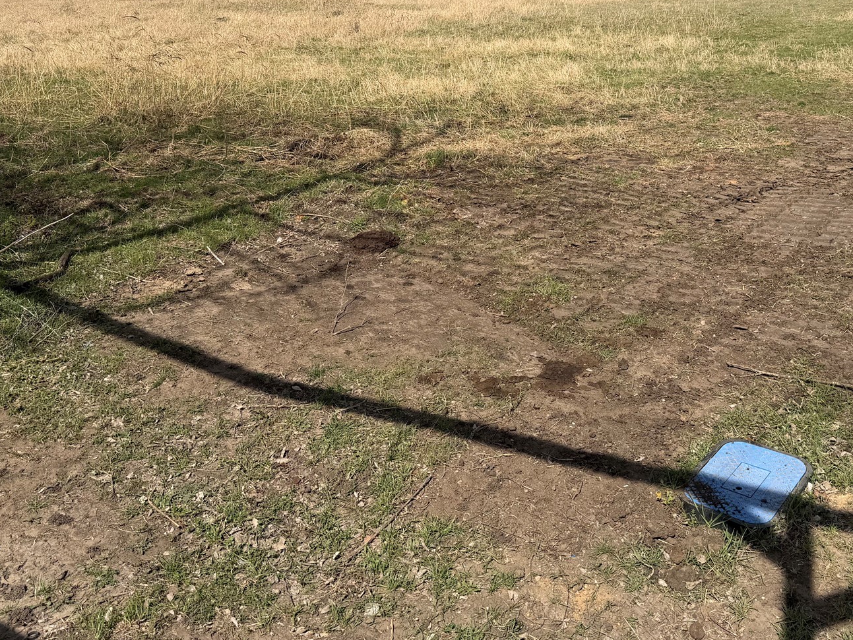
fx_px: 936
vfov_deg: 37.5
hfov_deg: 48.9
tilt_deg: -16.7
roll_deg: +0.6
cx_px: 470
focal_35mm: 38
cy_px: 236
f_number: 1.78
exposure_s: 1/7353
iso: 80
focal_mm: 6.76
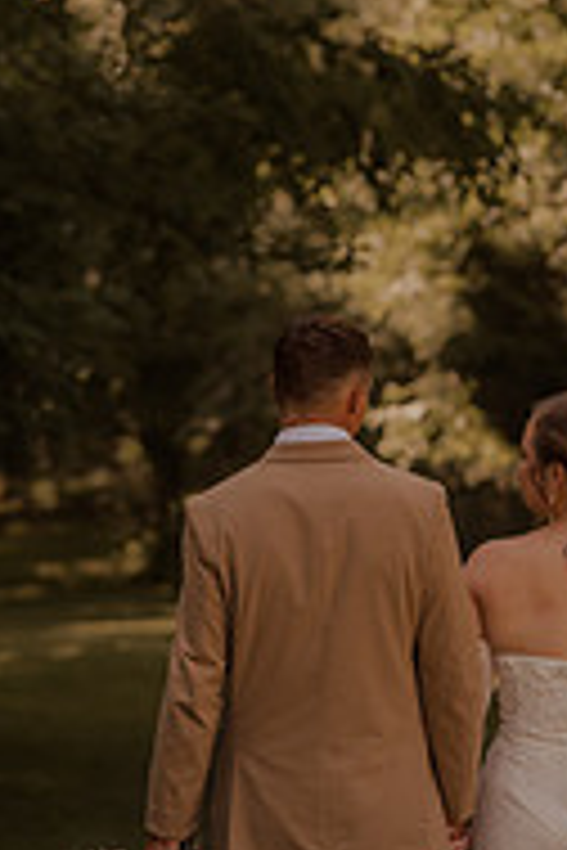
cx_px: 407
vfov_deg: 10.2
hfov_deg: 6.8
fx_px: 4772
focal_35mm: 202
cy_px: 702
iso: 100
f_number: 2.8
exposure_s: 1/250
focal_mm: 85
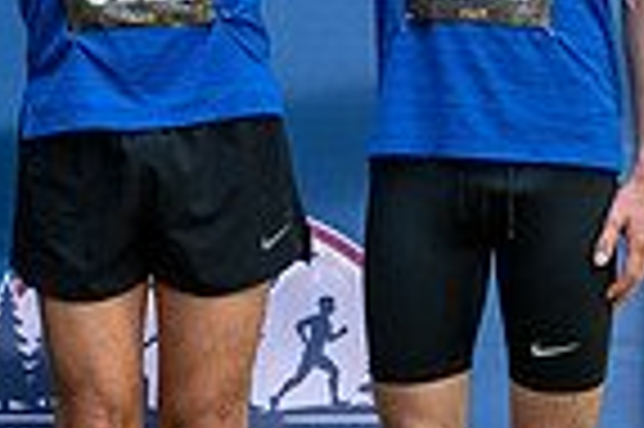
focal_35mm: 343
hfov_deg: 5.9
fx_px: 6129
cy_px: 351
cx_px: -683
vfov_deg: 4.0
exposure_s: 1/1000
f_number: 2.8
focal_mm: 70
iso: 360
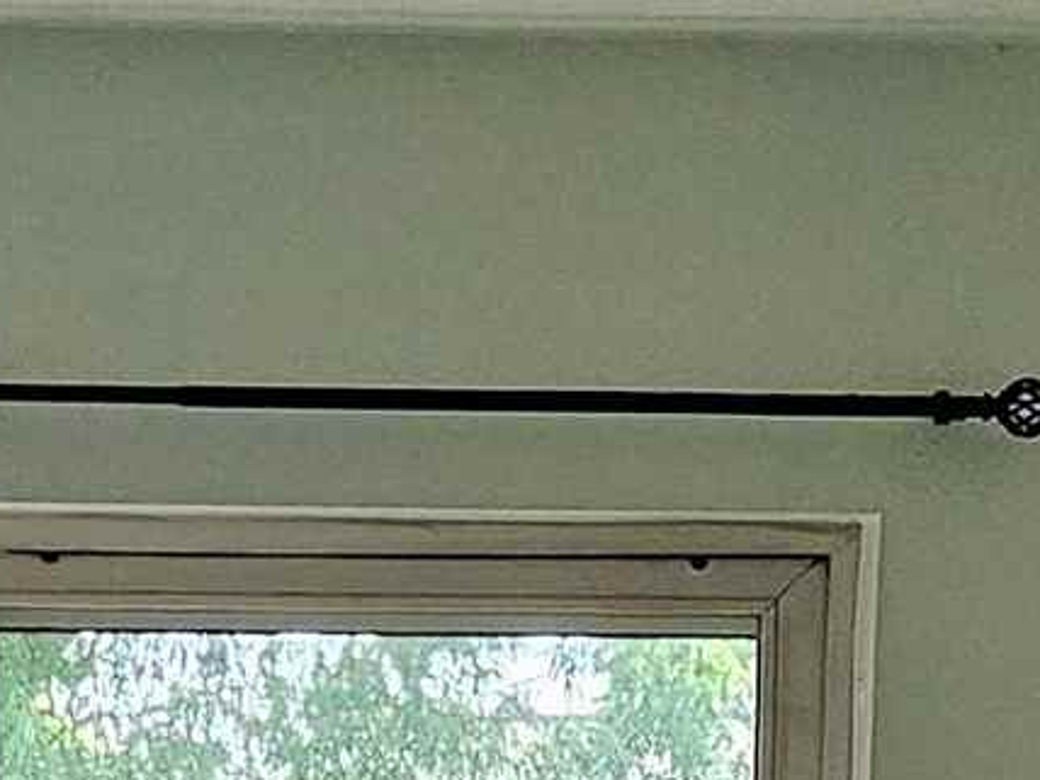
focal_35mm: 165
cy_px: 1611
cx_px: 284
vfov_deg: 8.5
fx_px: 4957
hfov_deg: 11.9
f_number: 1.8
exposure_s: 1/359
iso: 400
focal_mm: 5.4
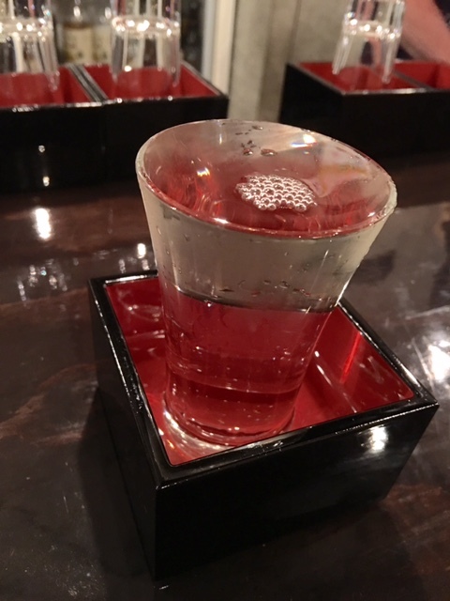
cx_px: 225
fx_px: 503
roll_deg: -6.2
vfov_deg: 61.7
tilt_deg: -37.4
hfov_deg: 48.2
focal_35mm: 29
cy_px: 300
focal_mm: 4.15
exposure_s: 1/4
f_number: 2.2
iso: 50
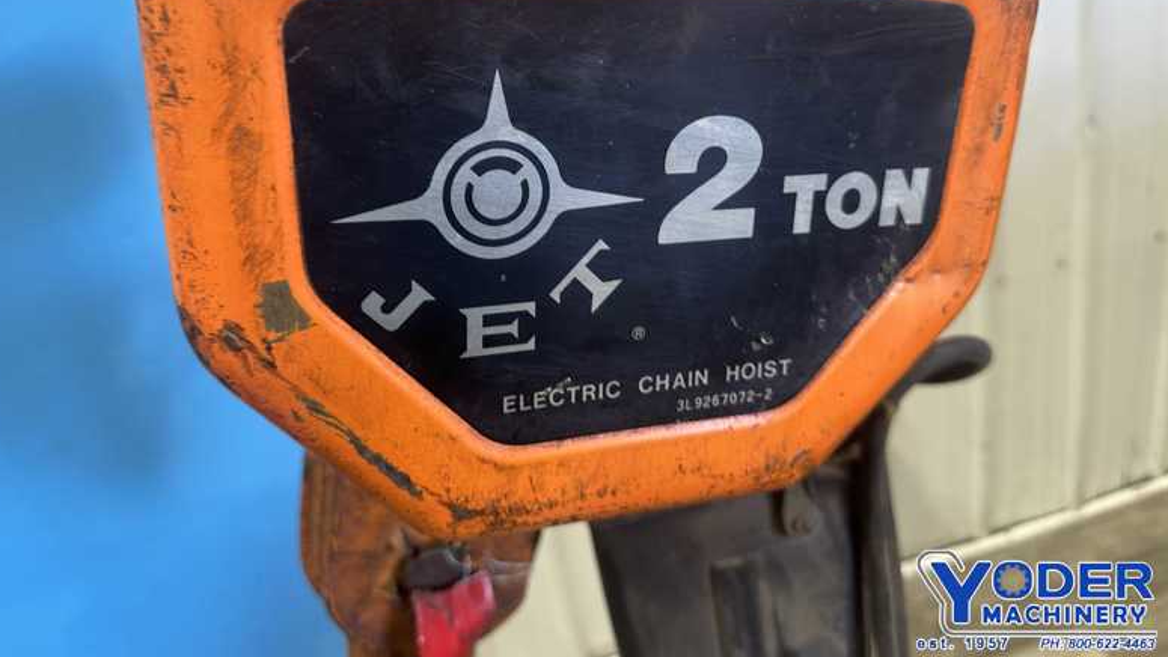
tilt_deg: -20.1
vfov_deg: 42.3
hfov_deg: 69.9
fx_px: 836
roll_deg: +8.9
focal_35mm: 27
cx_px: 579
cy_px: 217
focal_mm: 6.86
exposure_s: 1/60
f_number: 1.78
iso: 160
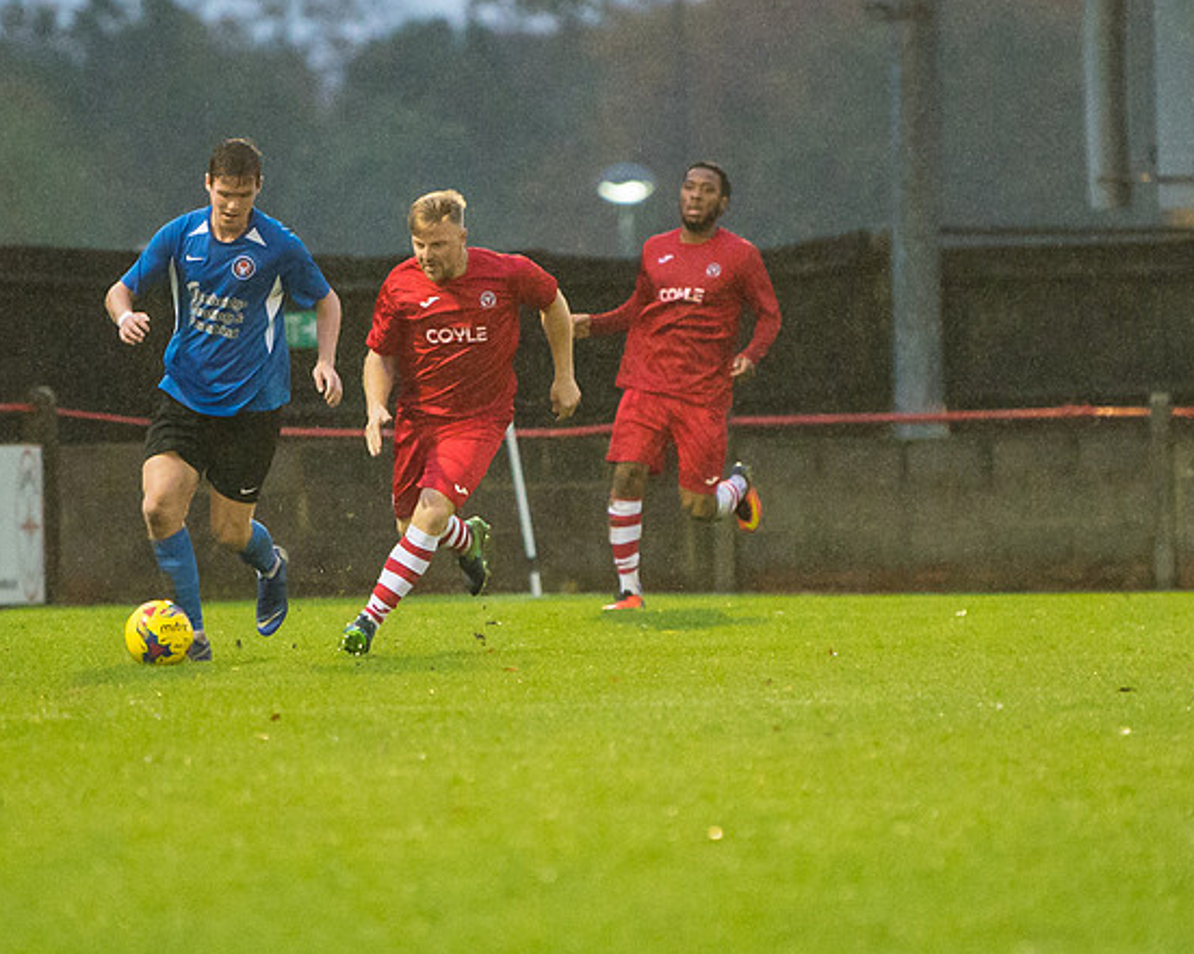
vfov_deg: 2.7
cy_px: 617
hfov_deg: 3.4
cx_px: 650
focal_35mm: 568
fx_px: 20058
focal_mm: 200
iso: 4000
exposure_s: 1/1000
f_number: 2.8
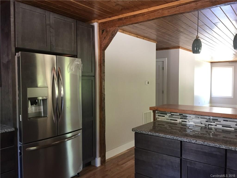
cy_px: 89
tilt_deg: -2.7
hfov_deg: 61.7
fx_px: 199
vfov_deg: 48.2
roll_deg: -1.5
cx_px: 118
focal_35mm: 29
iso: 160
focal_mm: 4.15
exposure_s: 1/30
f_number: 2.2
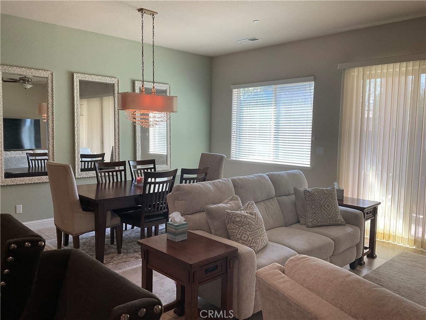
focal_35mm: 29
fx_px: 357
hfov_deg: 61.7
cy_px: 160
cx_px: 213
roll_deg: -1.4
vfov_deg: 48.2
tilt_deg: -5.2
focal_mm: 3
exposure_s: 1/60
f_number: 1.8
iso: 40
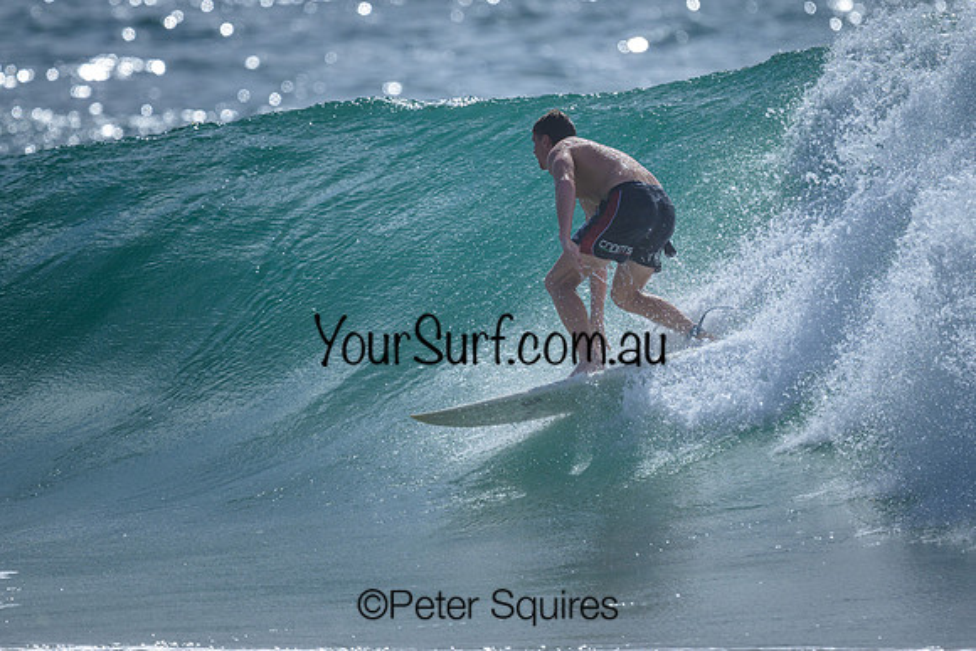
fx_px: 29801
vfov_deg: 1.3
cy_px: 243
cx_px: 633
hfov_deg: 1.9
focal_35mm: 1099
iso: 110
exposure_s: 1/2000
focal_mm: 800
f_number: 6.3
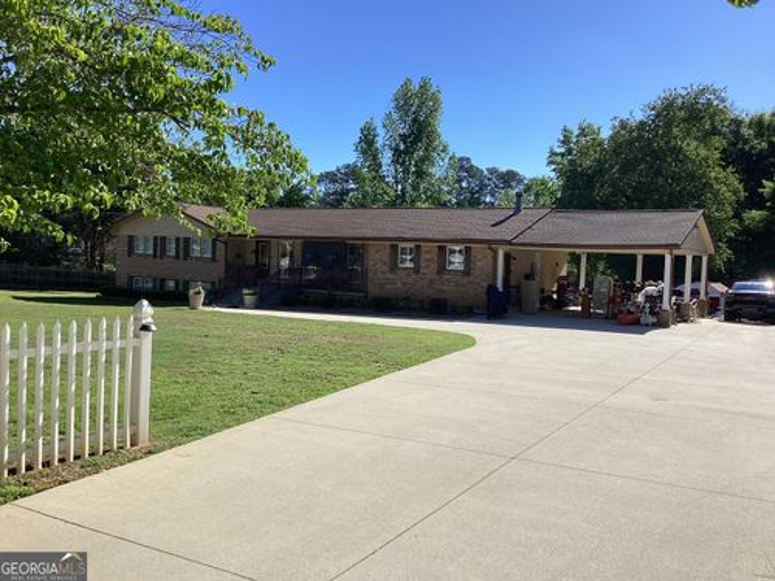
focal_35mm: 31
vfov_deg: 45.4
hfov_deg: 58.4
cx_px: 388
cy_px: 290
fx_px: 694
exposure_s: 1/1359
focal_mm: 3.3
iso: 25
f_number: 2.4
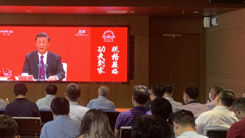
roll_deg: -0.2
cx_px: 30
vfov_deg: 17.7
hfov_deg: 29.8
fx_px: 442
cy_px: 65
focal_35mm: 68
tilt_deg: +0.5
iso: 100
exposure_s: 1/60
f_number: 1.8
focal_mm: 4.25
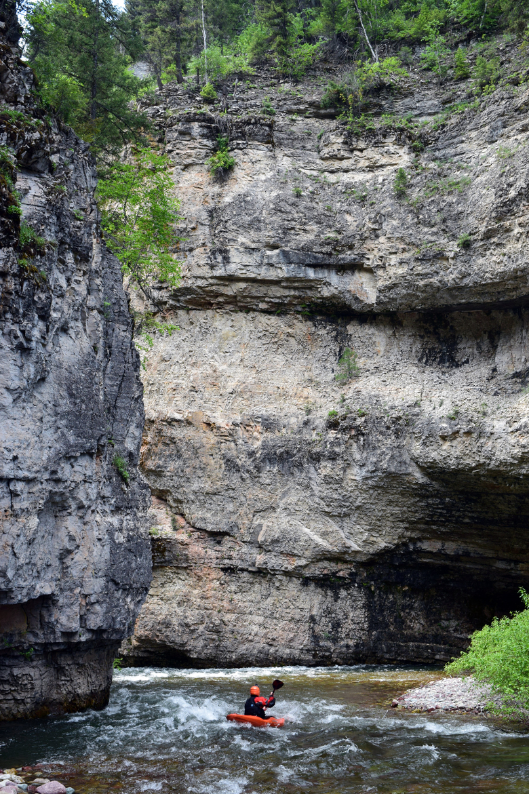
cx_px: 269
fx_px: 915
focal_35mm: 42
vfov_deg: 46.9
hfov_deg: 32.2
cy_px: 404
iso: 400
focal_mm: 27
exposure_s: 1/125
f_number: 9
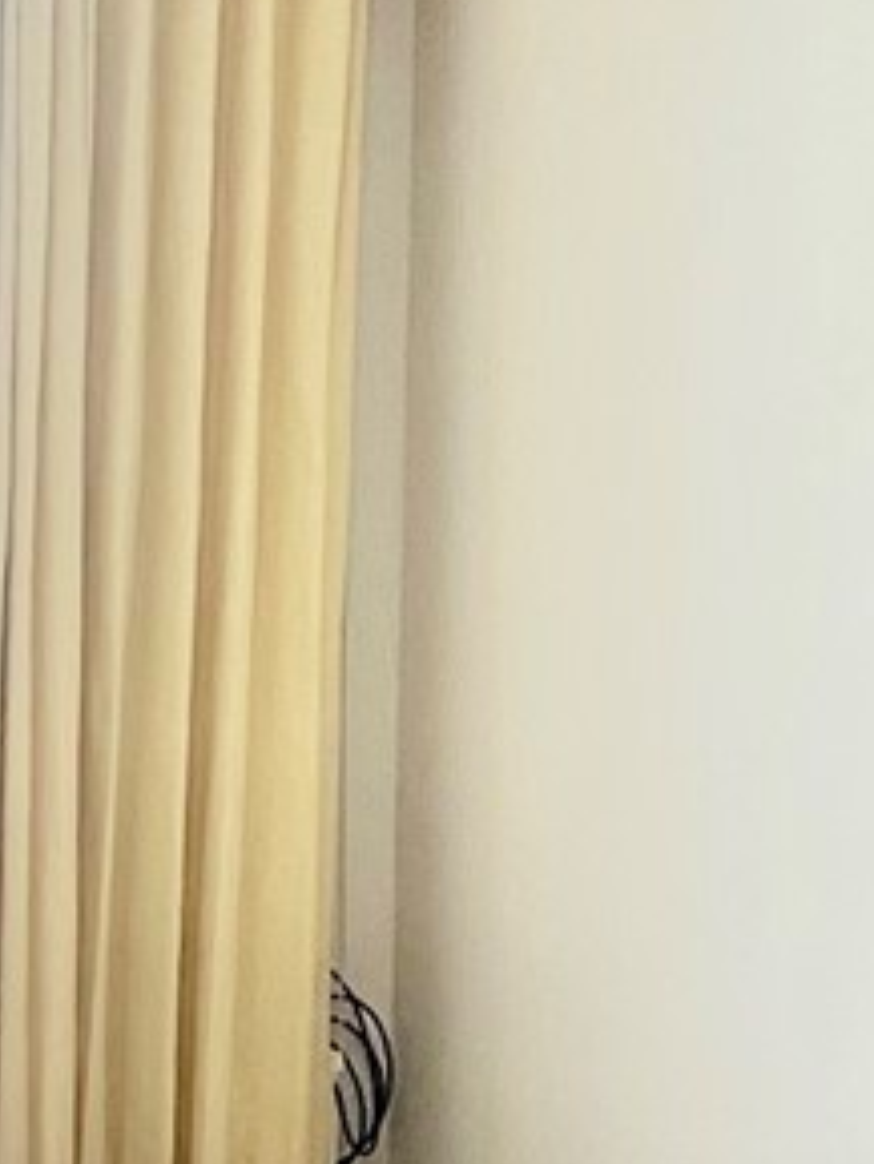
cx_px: 310
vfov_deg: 11.2
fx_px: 5954
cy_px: 552
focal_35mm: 177
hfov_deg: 8.4
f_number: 1.6
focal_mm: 5.1
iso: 125
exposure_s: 1/120
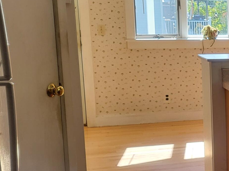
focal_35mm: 84
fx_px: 555
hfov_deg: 19.5
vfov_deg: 17.5
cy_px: 120
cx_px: 367
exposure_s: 1/120
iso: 80
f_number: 1.8
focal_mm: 5.4
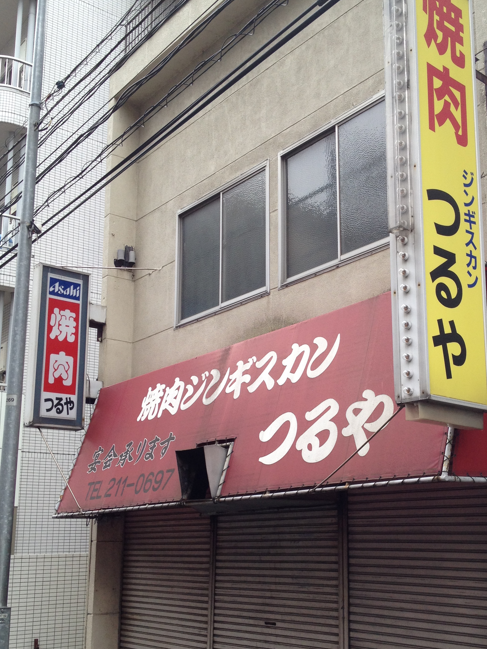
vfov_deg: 40.3
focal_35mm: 47
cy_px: 380
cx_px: 315
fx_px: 882
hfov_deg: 30.7
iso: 64
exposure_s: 1/284
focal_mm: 4.28
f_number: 2.4
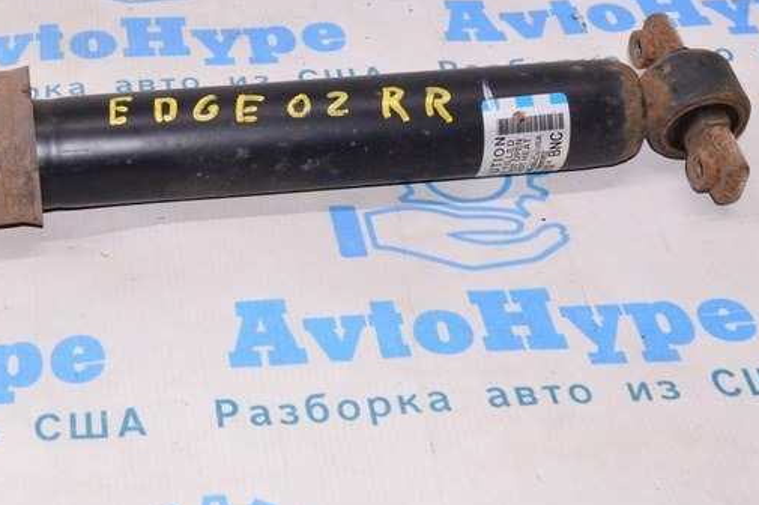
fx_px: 1475
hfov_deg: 28.0
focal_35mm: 70
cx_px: 101
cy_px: 172
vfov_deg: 19.4
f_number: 8
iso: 1600
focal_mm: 23
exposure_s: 1/200
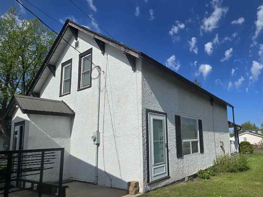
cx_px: 193
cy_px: 120
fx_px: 152
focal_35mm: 20
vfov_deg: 65.2
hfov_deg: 76.5
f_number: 2.2
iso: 50
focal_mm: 2.2
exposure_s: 1/3502
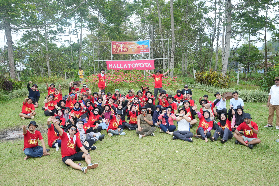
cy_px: 93
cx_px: 140
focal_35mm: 35
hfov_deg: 54.4
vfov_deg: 37.9
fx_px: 271
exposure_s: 1/149
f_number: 9
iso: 320
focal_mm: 35
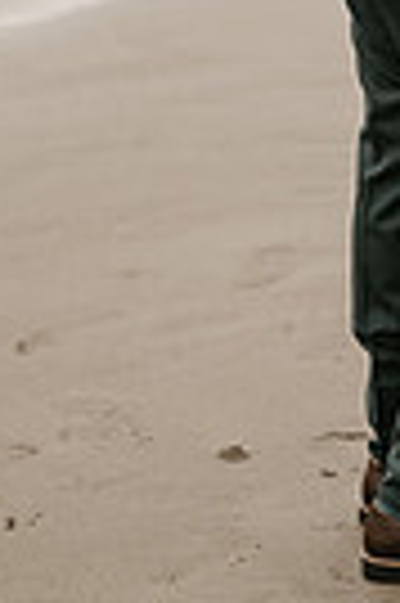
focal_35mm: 168
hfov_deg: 8.0
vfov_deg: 11.8
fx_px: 2807
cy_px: -256
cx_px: 647
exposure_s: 1/5000
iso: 640
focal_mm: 50
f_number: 2.5
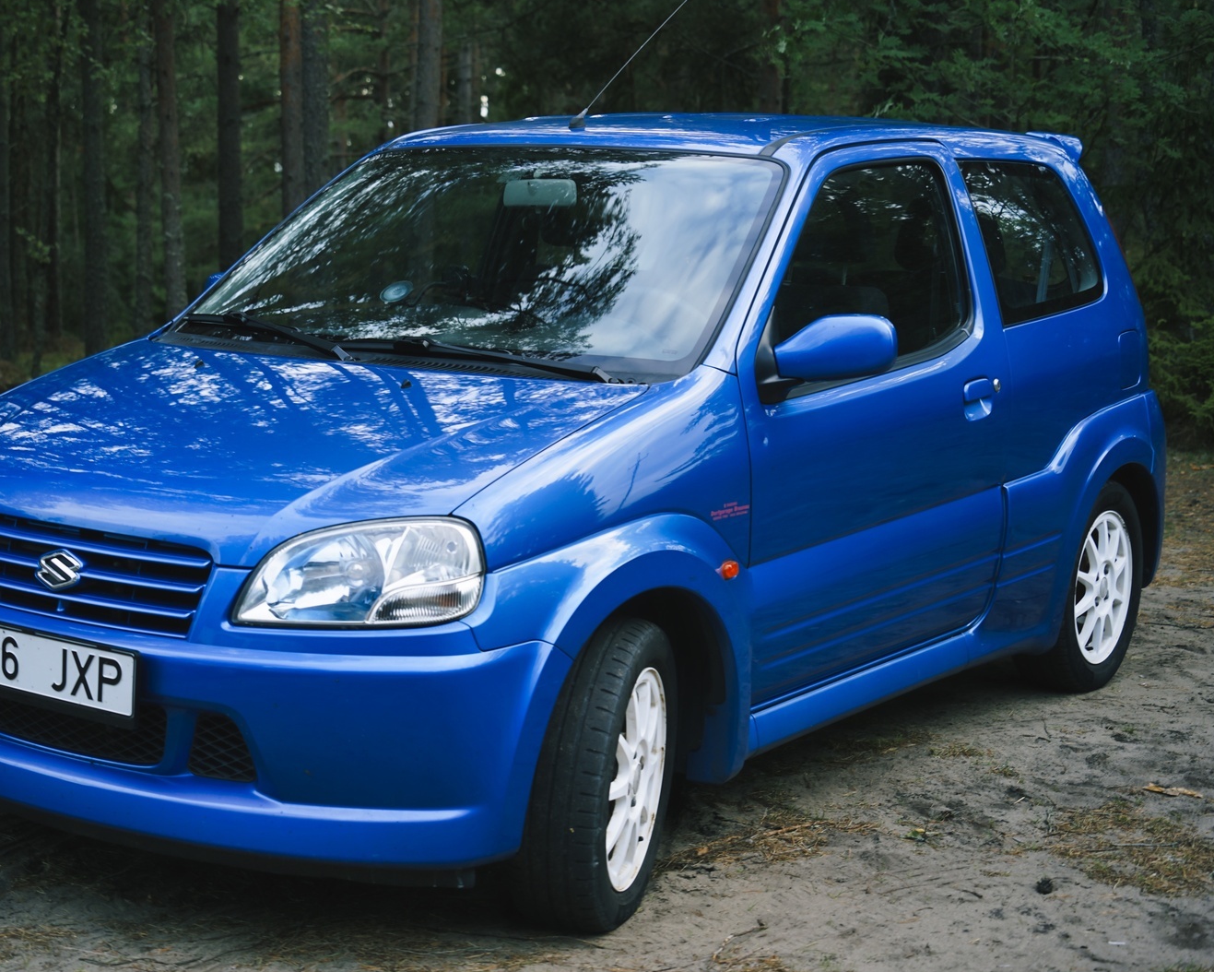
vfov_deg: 26.7
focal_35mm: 57
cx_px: 501
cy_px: 486
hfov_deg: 32.9
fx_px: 2048
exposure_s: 1/60
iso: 125
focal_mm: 50
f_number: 4
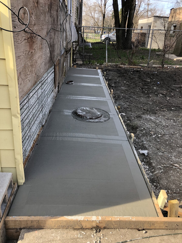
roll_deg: -2.9
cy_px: 122
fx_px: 196
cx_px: 91
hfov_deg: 49.7
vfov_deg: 63.4
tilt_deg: -23.3
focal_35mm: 28
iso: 20
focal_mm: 4
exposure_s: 1/154
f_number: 1.8
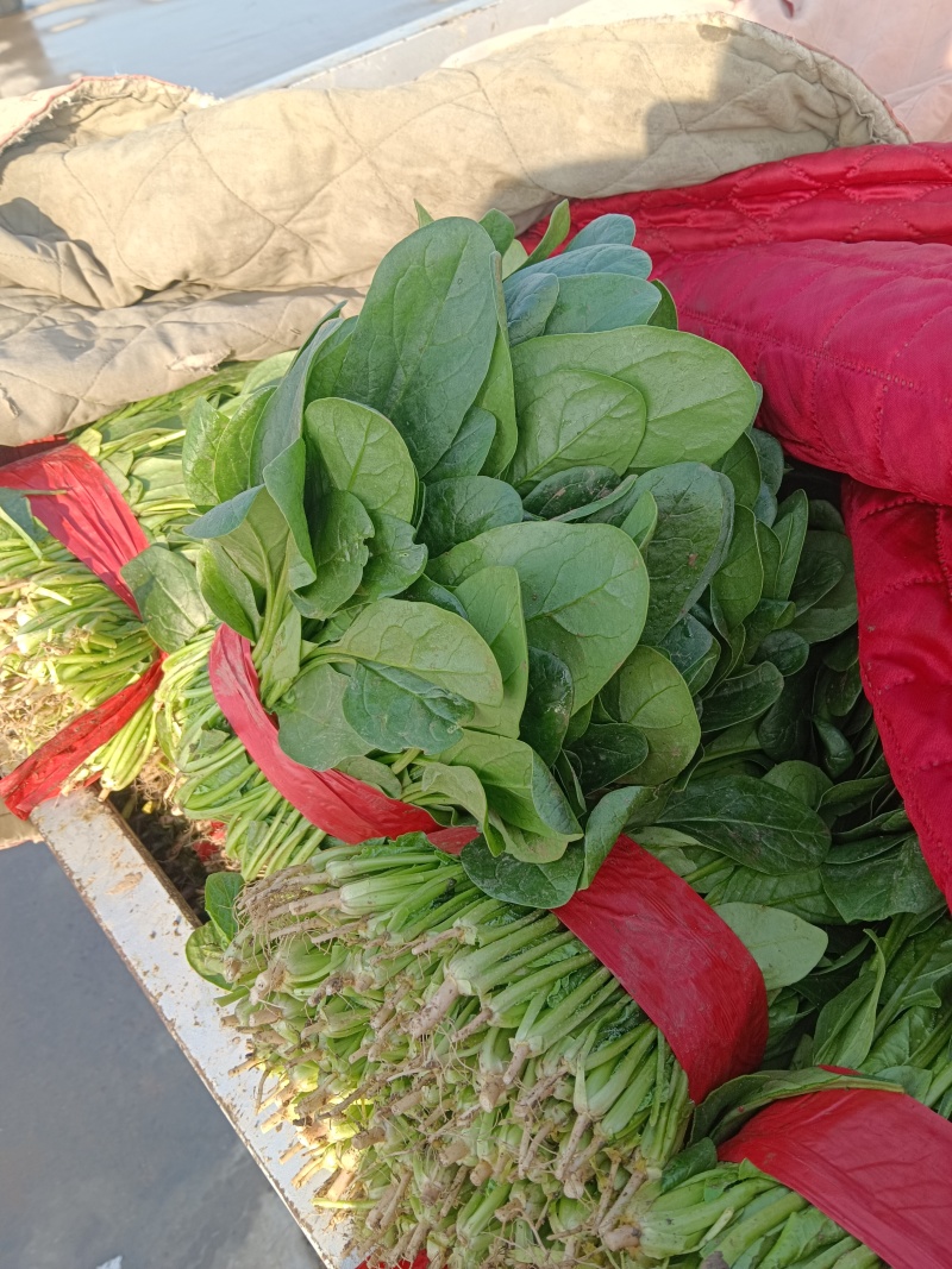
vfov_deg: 67.3
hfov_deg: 53.1
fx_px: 954
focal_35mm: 26
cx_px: 476
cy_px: 634
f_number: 1.8
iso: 100
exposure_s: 1/176
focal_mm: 4.05
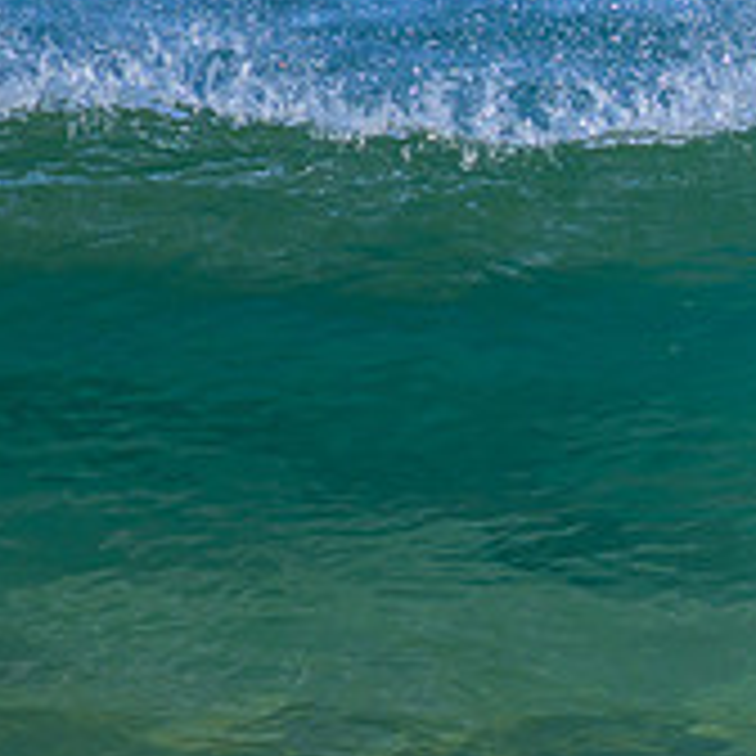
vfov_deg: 0.8
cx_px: 1388
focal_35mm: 2258
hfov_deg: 0.8
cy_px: 475
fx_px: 55792
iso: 560
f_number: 8
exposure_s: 1/2000
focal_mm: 560
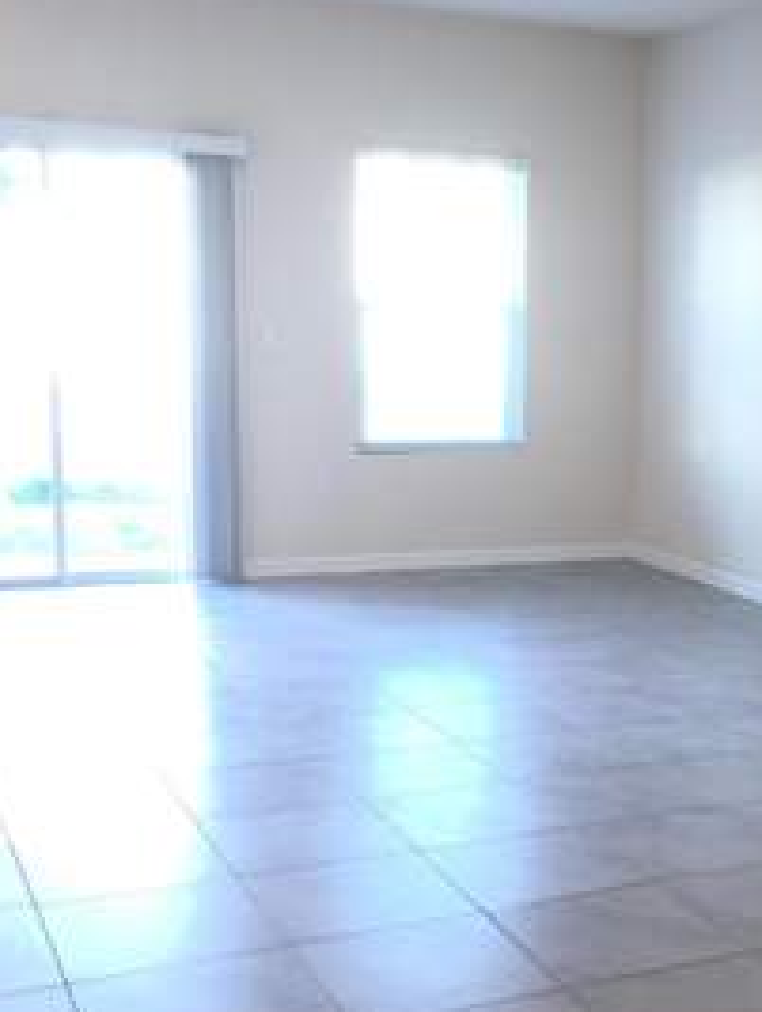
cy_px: 597
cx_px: 682
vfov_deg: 36.7
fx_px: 1523
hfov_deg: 27.1
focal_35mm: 52
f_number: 2.2
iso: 80
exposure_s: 1/30
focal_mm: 4.15
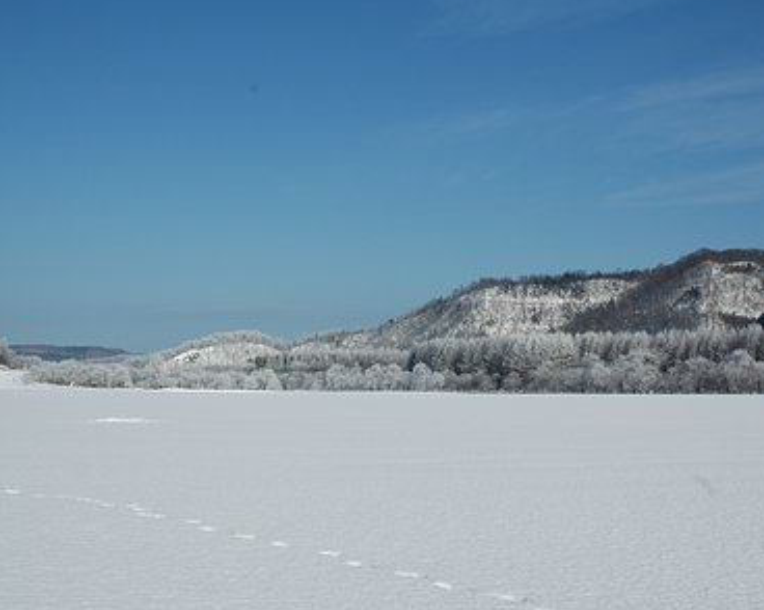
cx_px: 394
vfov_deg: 32.0
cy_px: 336
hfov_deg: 39.6
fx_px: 1062
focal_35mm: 47
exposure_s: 1/500
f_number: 11
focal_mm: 24
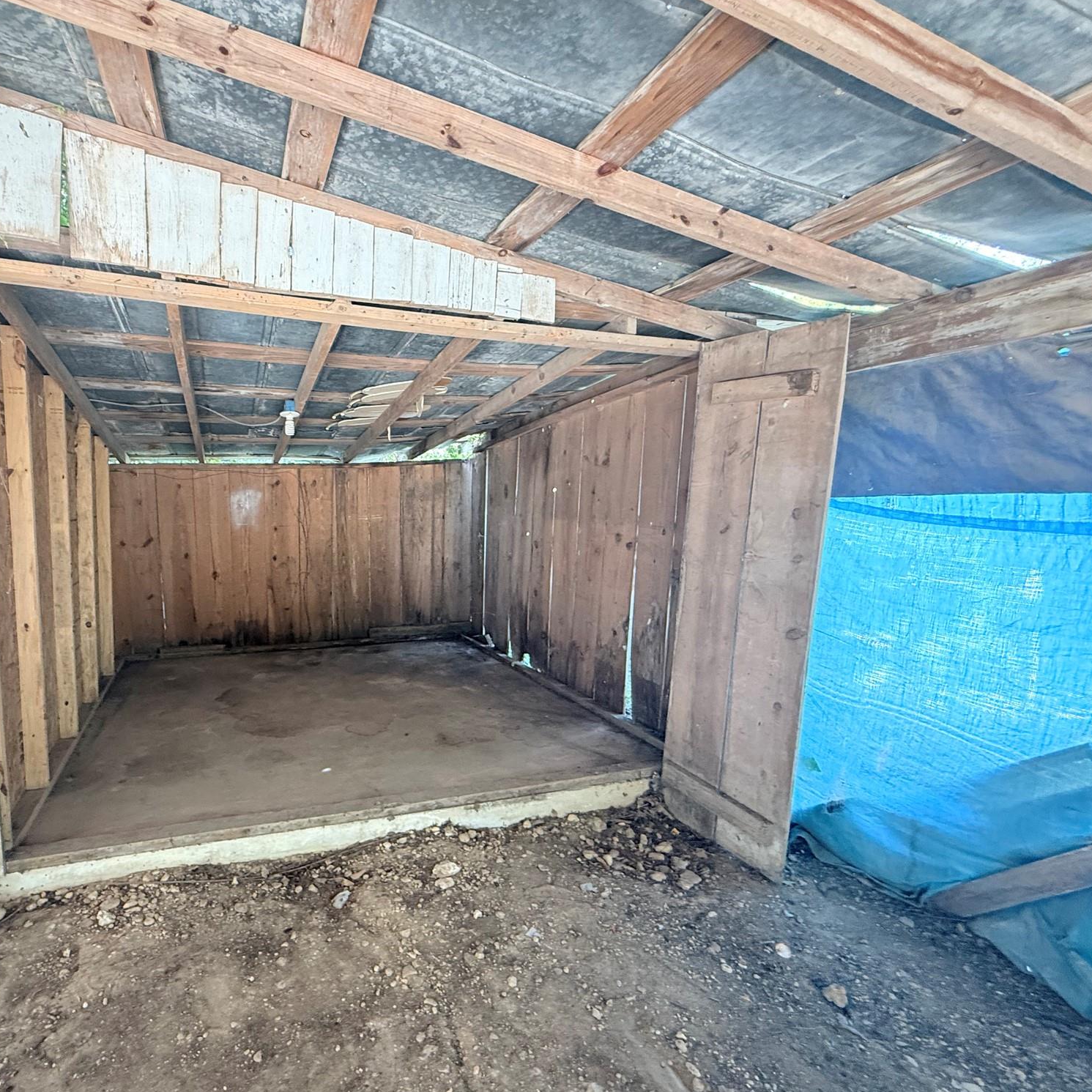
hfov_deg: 81.8
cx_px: 388
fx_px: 607
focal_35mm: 17
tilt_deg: -4.7
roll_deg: +1.7
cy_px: 556
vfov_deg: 84.0
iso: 400
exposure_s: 1/60
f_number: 2.2
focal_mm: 2.22
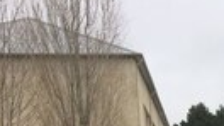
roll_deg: +3.3
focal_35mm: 119
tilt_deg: -16.4
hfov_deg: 17.4
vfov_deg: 8.3
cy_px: 404
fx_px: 706
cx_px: 249
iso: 32
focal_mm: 4.15
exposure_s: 1/285
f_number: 2.2
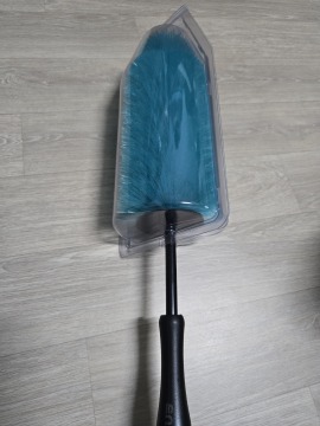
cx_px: 160
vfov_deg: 73.9
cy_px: 213
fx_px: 283
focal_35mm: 23
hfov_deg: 58.9
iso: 500
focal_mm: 5.4
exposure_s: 1/120
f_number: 1.8
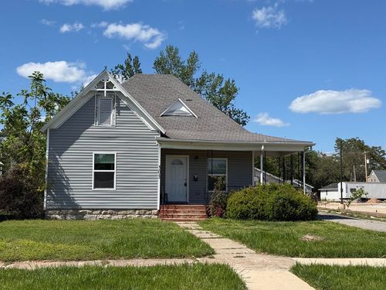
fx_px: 535
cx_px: 193
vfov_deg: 30.3
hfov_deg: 39.7
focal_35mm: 48
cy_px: 145
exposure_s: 1/5587
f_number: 1.78
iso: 64
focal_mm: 6.76
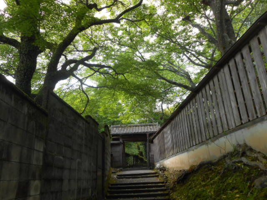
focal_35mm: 30
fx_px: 231
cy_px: 100
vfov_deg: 46.8
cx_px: 134
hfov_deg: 60.0
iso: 80
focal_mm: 5.3
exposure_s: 1/100
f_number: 3.8
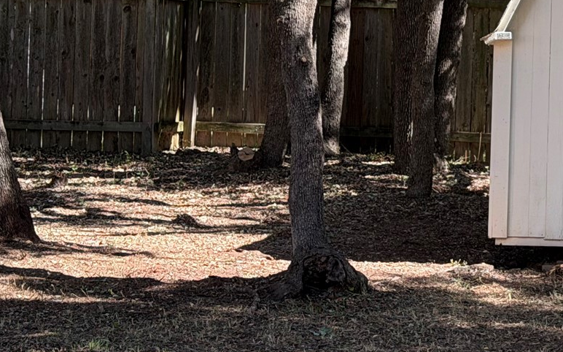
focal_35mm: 135
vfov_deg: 9.6
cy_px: -56
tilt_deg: +3.7
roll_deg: -0.2
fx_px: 2071
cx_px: 699
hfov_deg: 14.9
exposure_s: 1/631
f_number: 1.78
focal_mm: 6.76
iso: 80
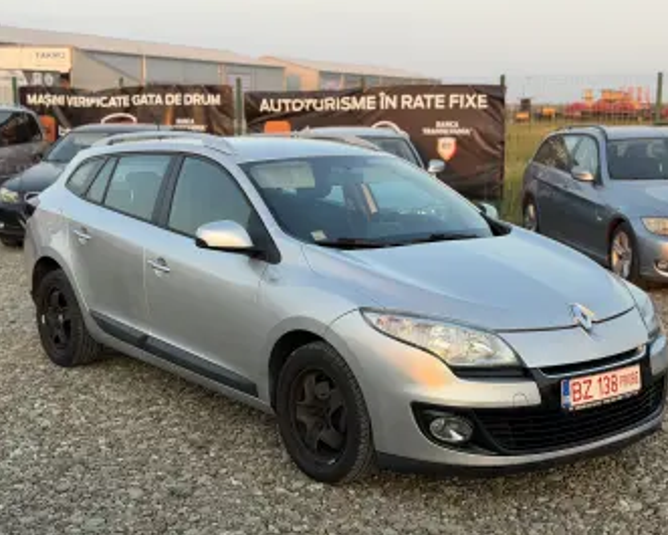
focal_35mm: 51
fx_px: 1009
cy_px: 269
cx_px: 355
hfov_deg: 36.6
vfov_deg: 29.7
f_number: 1.78
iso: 64
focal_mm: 6.76
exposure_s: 1/386
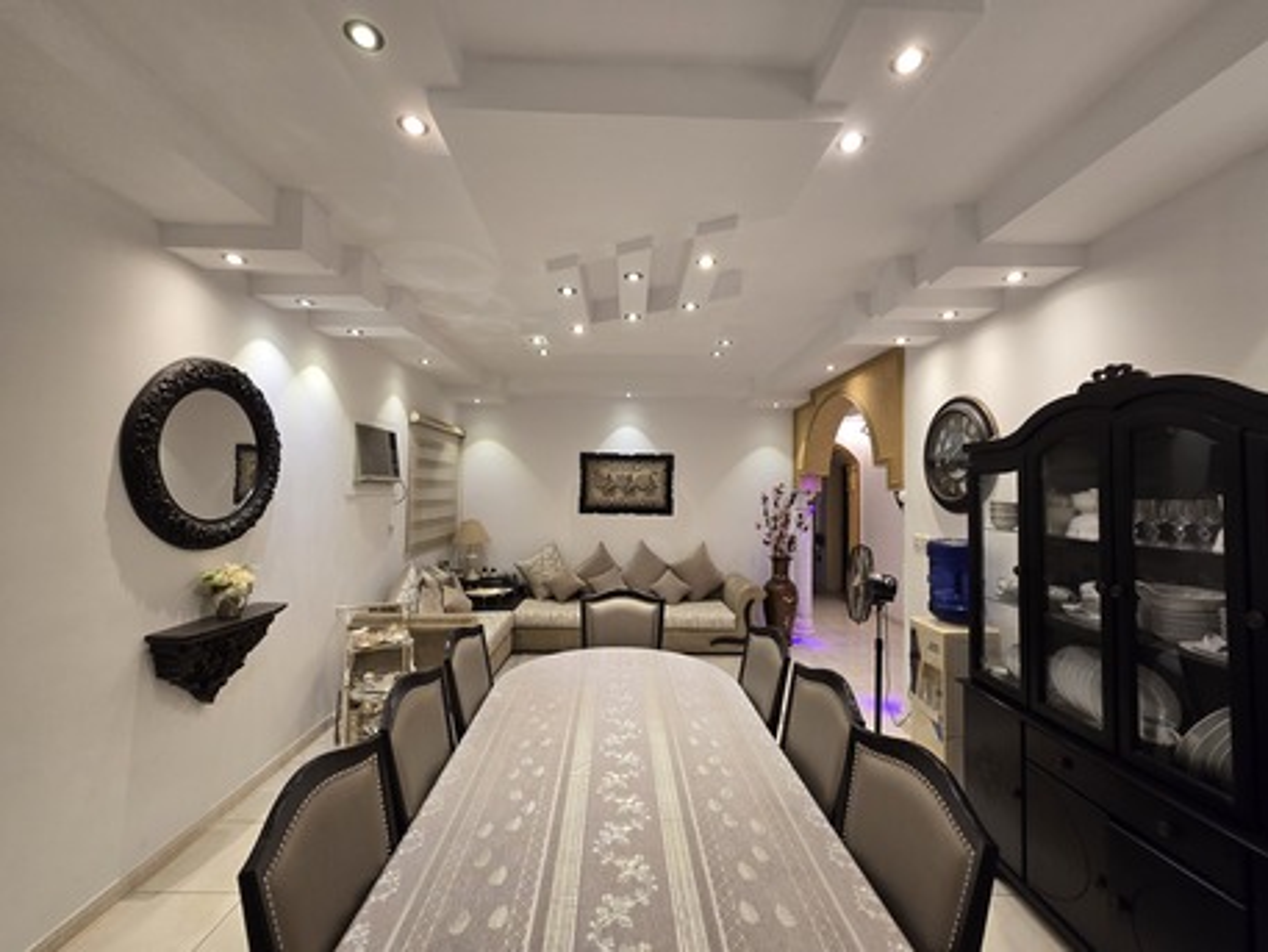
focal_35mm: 13
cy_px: 476
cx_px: 634
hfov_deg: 106.2
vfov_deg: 89.9
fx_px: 476
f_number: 2.2
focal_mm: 2.2
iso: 125
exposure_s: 1/60
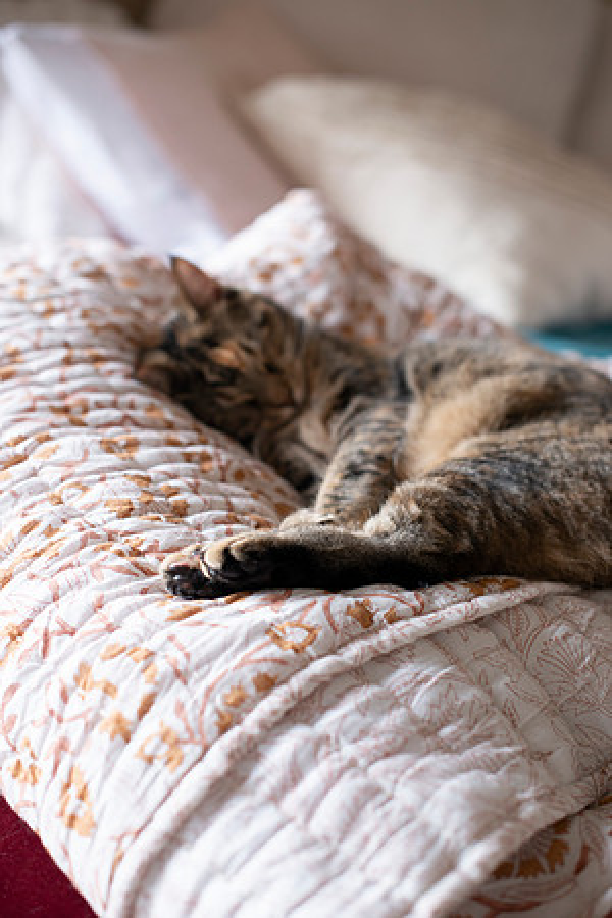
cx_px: 306
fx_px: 1275
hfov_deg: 27.0
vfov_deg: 39.6
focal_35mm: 50
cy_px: 459
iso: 1000
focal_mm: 50
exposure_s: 1/200
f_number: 2.8
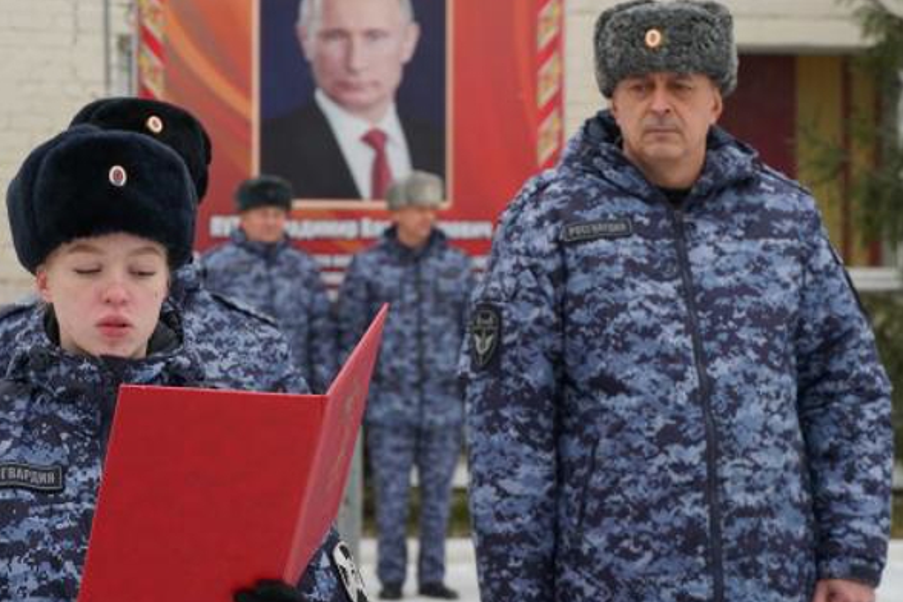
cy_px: 287
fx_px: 3026
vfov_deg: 11.4
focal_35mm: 121
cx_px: 422
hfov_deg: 17.0
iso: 400
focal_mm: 63
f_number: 5.6
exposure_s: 1/160
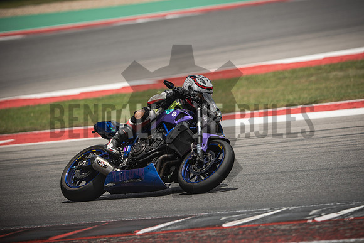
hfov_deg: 6.9
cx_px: 182
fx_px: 3034
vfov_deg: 4.6
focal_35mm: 300
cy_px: 122
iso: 125
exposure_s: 1/2000
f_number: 2.8
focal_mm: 200
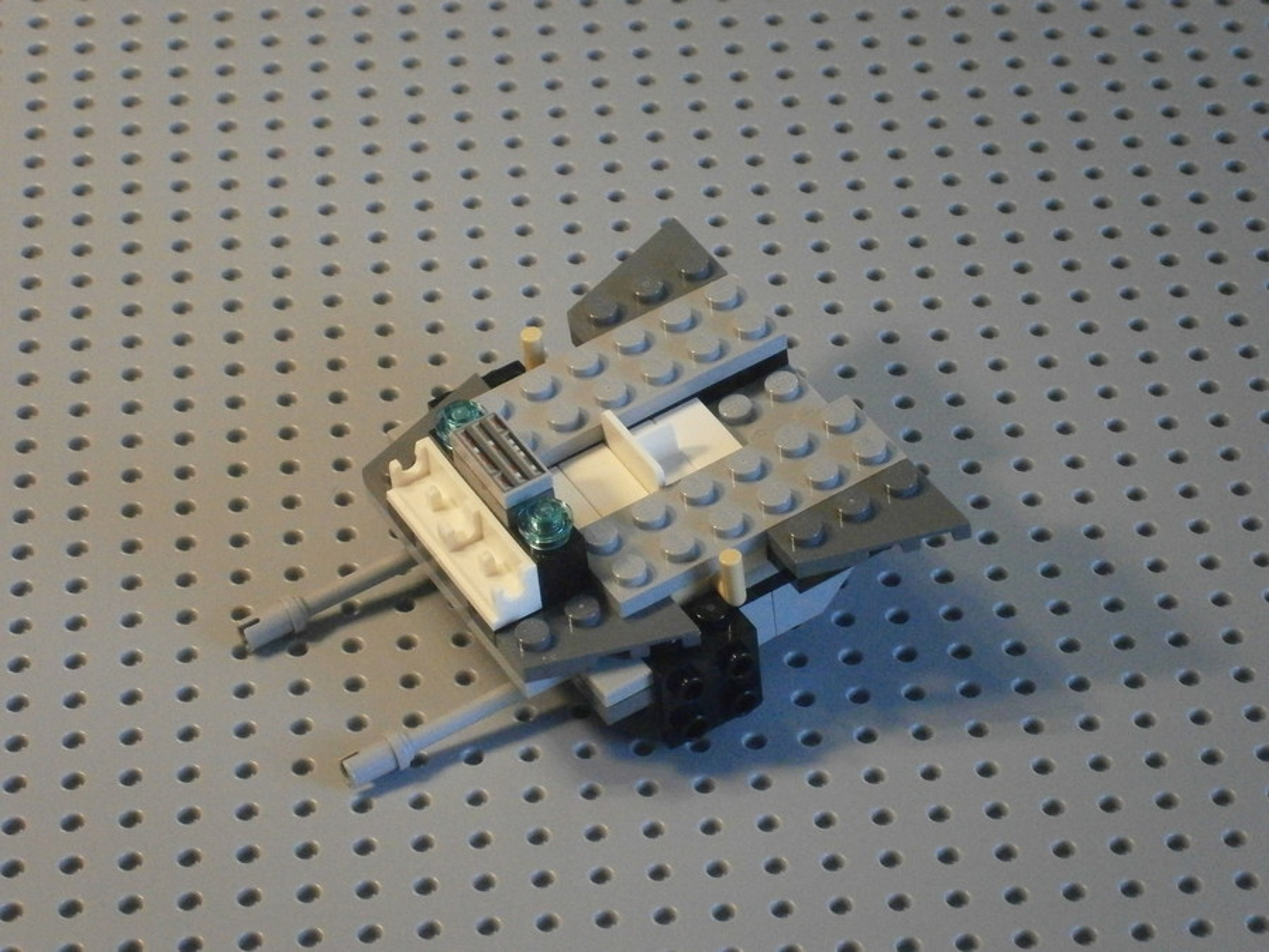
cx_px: 634
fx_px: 4069
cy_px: 476
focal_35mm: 111
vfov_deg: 13.3
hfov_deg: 17.7
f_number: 5.8
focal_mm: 19.6
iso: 800
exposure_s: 1/40
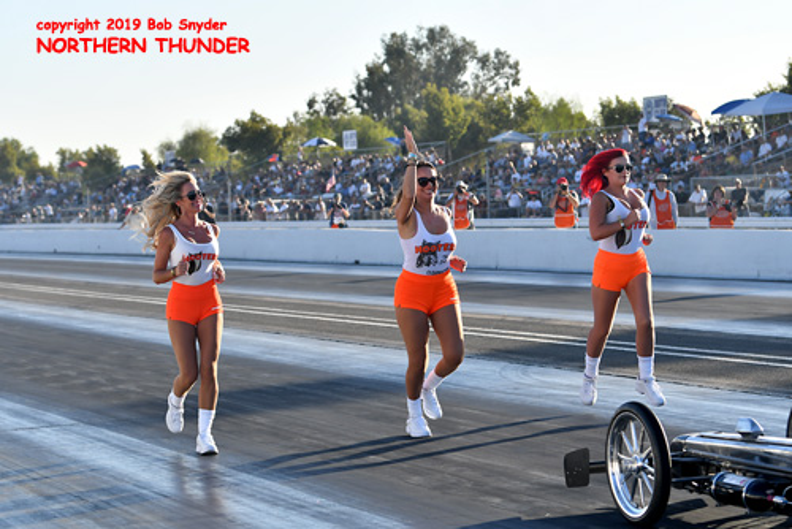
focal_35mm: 105
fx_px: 2311
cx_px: 396
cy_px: 264
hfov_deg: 19.4
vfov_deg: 13.1
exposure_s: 1/1000
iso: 160
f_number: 4
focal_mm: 70
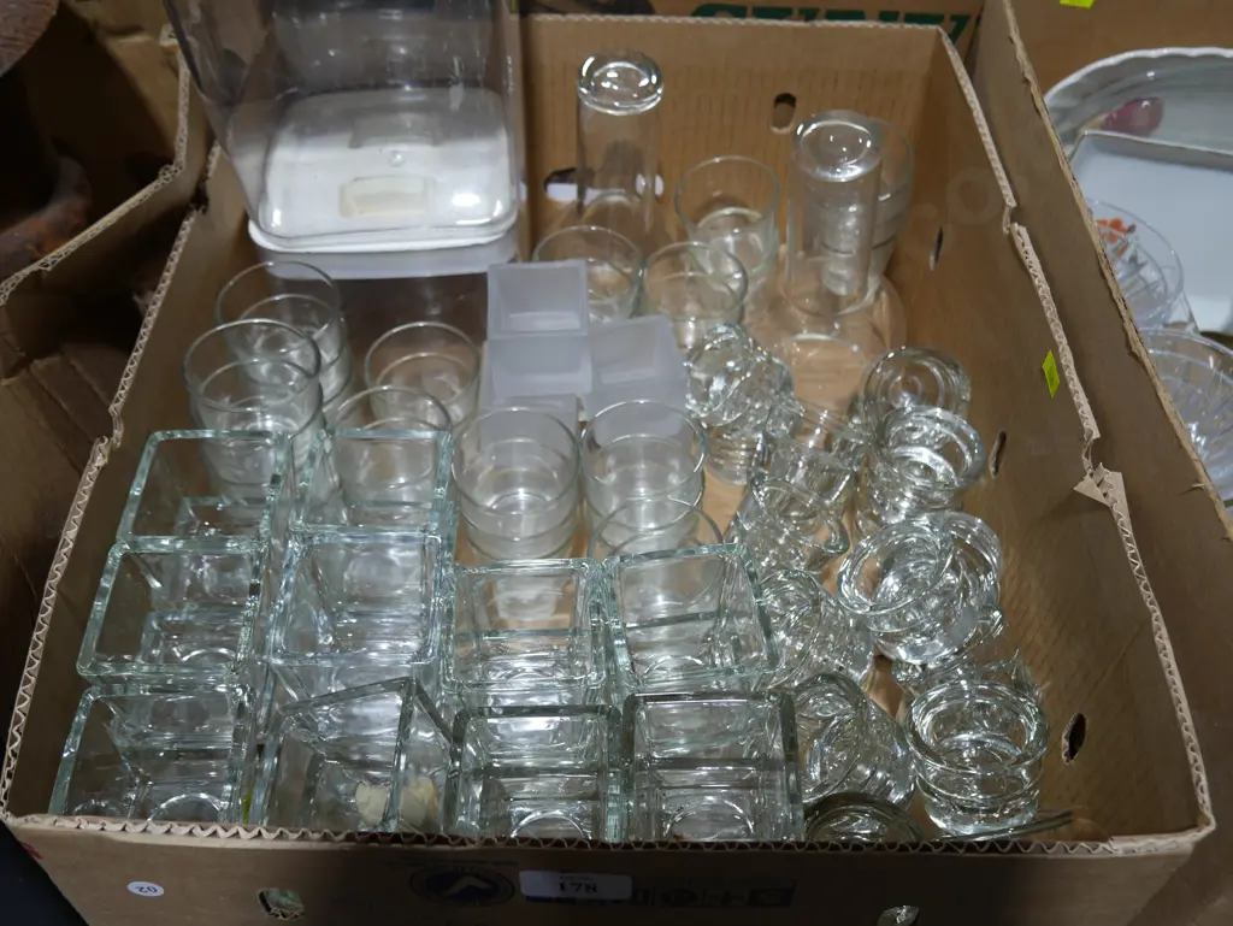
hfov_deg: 53.9
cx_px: 616
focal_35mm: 34
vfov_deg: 41.8
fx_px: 1212
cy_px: 463
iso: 200
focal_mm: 17
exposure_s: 1/80
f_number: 4
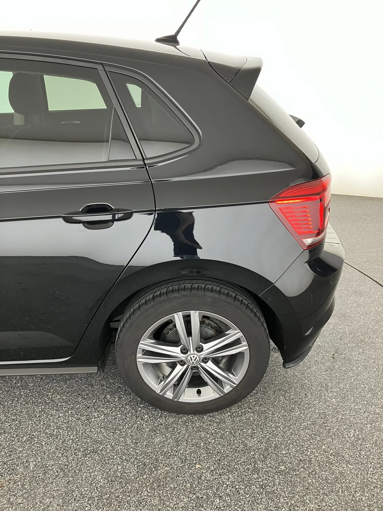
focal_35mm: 28
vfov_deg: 63.4
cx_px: 192
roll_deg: -2.2
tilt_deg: -24.8
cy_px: 256
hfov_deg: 49.7
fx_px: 413
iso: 80
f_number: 1.8
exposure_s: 1/56
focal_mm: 3.99
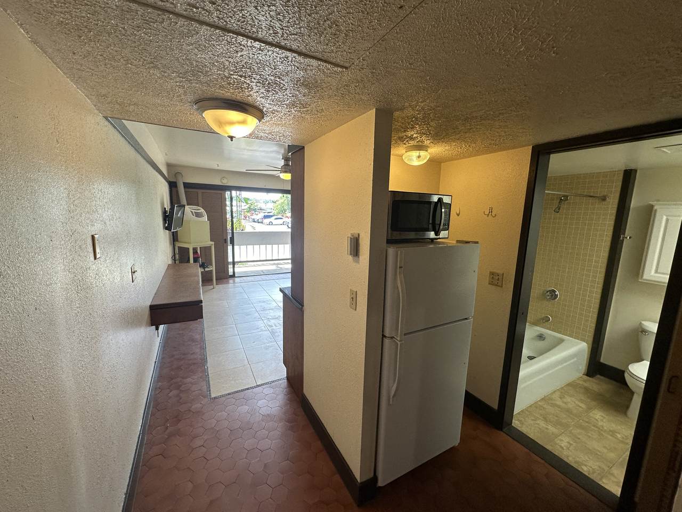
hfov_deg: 102.1
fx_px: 276
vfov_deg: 85.7
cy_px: 256
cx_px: 341
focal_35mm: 14
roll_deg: -1.6
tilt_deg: -8.2
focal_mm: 2.22
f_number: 2.2
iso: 125
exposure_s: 1/120
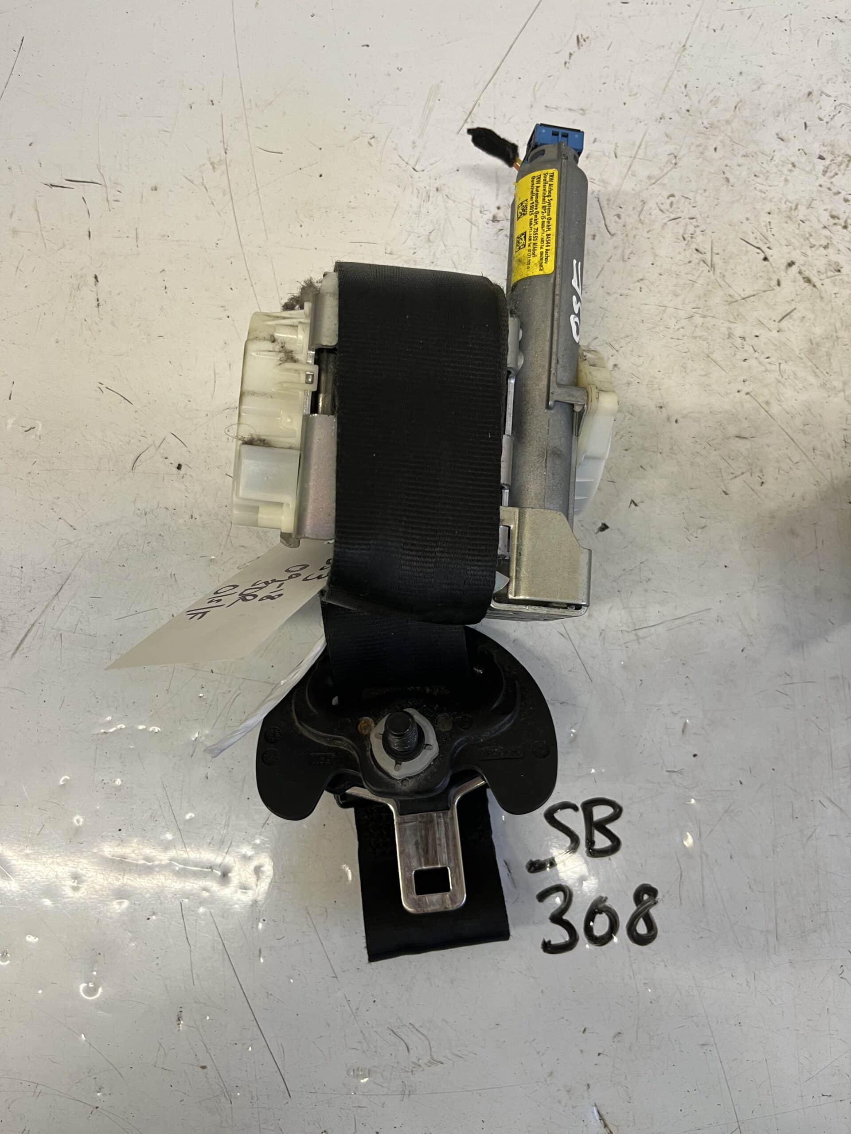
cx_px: 426
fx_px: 852
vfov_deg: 67.3
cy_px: 567
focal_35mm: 26
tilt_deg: -79.9
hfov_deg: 53.1
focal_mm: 5.1
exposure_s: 1/50
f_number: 1.6
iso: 64
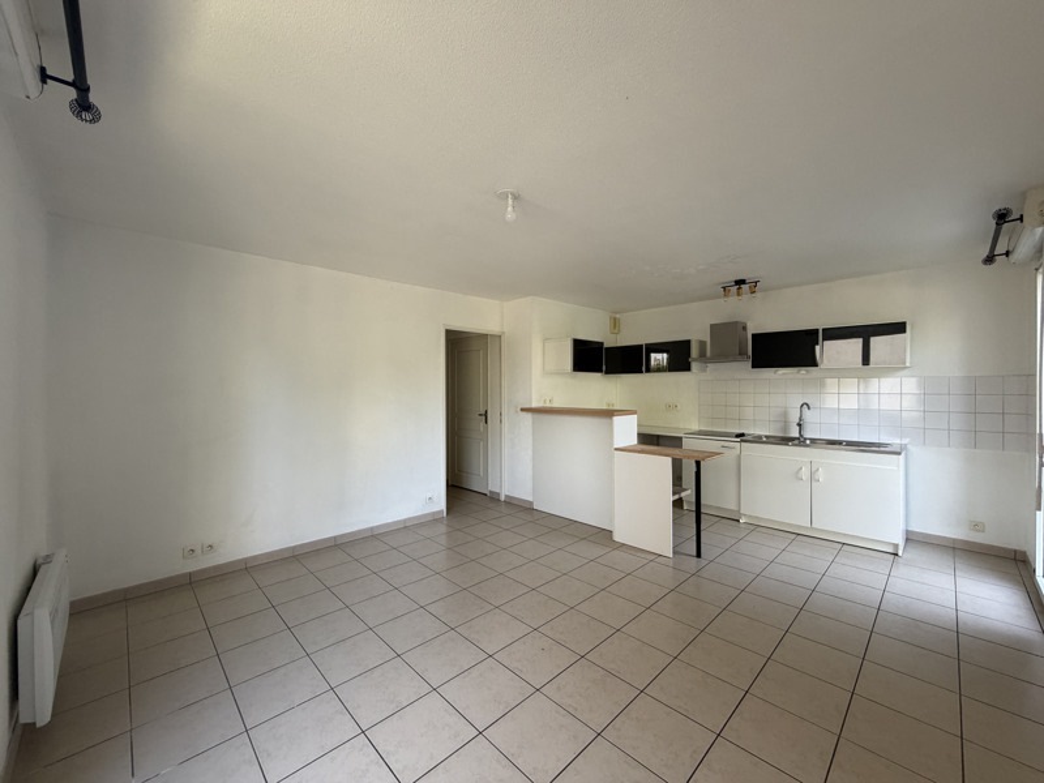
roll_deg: +0.8
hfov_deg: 102.1
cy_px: 392
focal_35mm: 14
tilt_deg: +0.0
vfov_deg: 85.7
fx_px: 422
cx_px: 522
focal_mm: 2.22
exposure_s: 1/121
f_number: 2.2
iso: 200
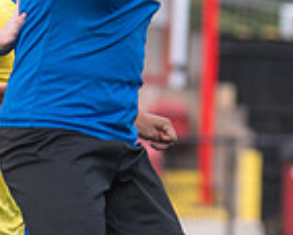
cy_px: 120
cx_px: 106
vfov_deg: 1.8
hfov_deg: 2.3
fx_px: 7329
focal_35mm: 844
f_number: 2.8
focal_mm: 160
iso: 800
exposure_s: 1/1250
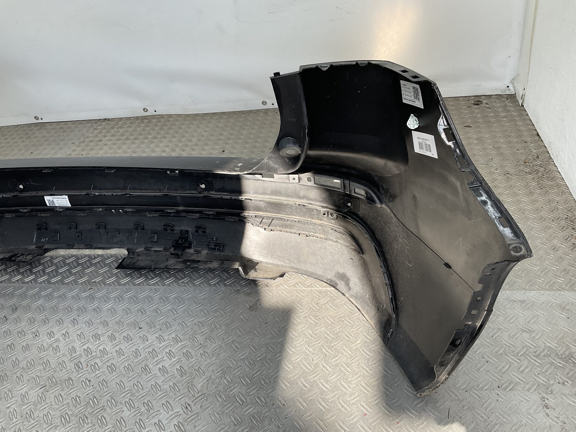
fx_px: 483
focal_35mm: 29
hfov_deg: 61.7
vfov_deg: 48.2
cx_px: 288
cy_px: 216
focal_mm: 3
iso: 16
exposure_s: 1/192
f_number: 1.8
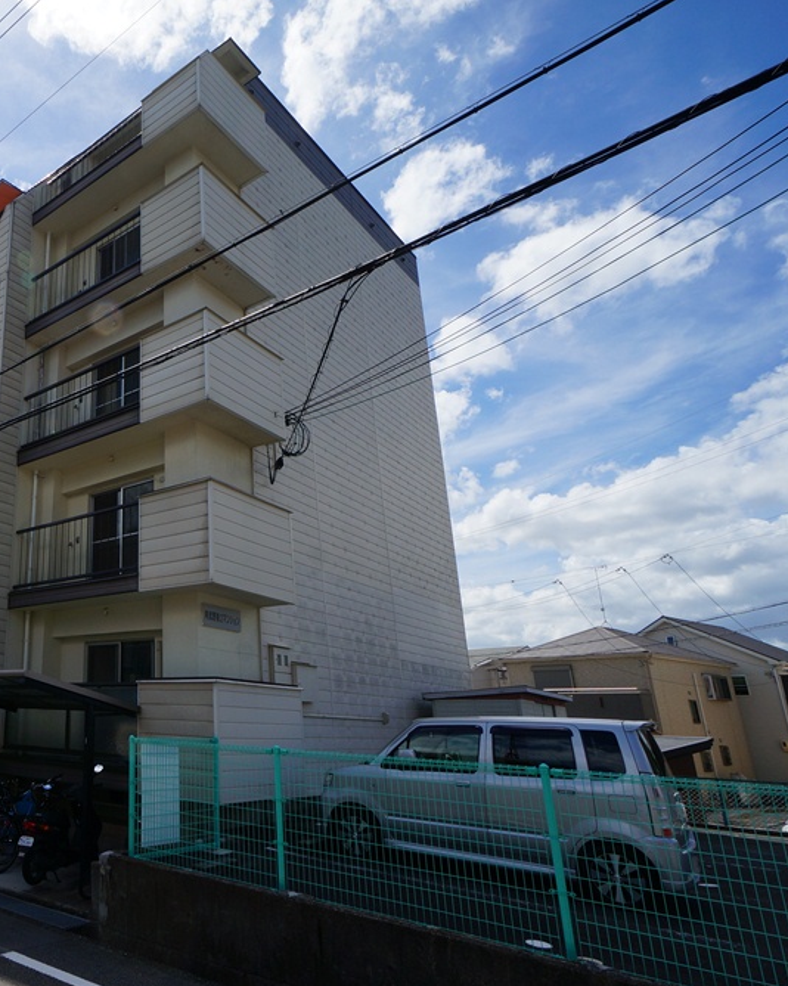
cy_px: 500
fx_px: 692
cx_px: 71
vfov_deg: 70.9
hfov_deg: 51.9
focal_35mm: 24
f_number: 13
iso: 100
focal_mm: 11
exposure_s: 1/160
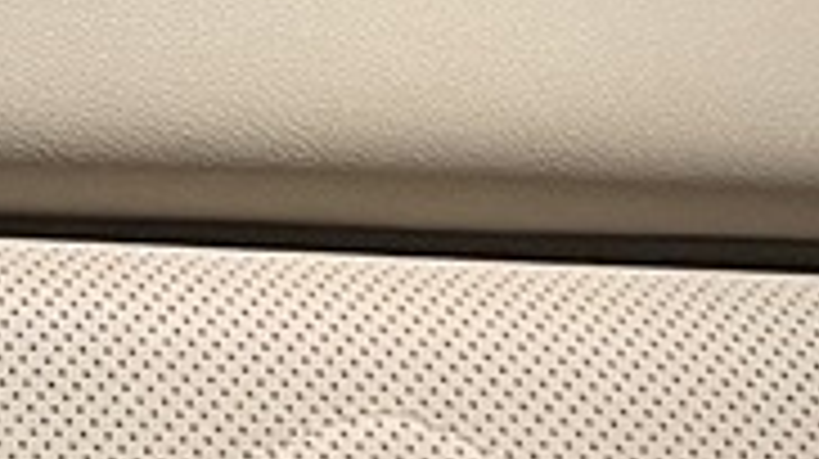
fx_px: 4860
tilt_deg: -37.5
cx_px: -1764
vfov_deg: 5.0
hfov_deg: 8.0
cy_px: -1188
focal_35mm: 224
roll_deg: +0.8
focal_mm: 4.2
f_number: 1.6
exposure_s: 1/50
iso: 100
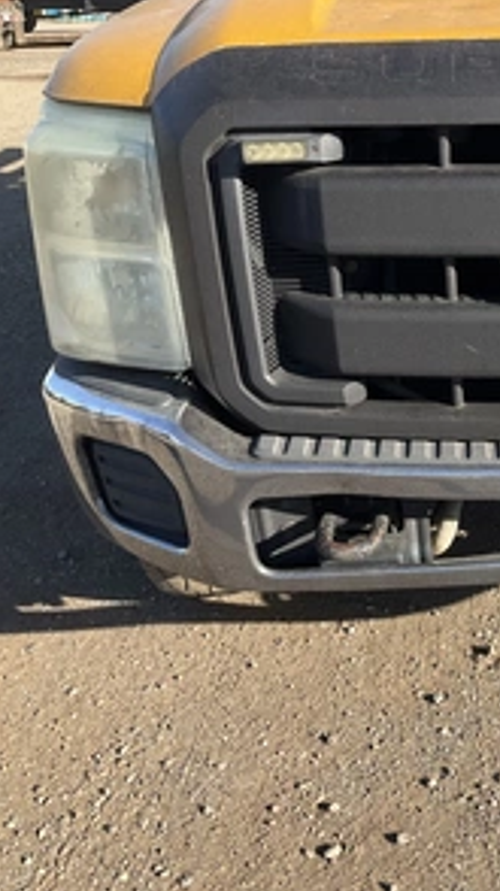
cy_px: 452
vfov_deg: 47.4
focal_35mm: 43
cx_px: 573
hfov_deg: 25.3
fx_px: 1015
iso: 25
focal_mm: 3
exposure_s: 1/674
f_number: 1.8
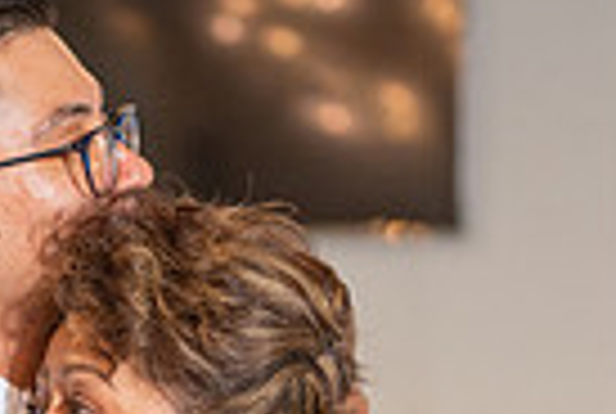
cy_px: 745
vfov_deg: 4.6
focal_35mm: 296
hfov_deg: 6.9
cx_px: -4
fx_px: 5076
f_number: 3.5
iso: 800
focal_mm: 70
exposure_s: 1/125
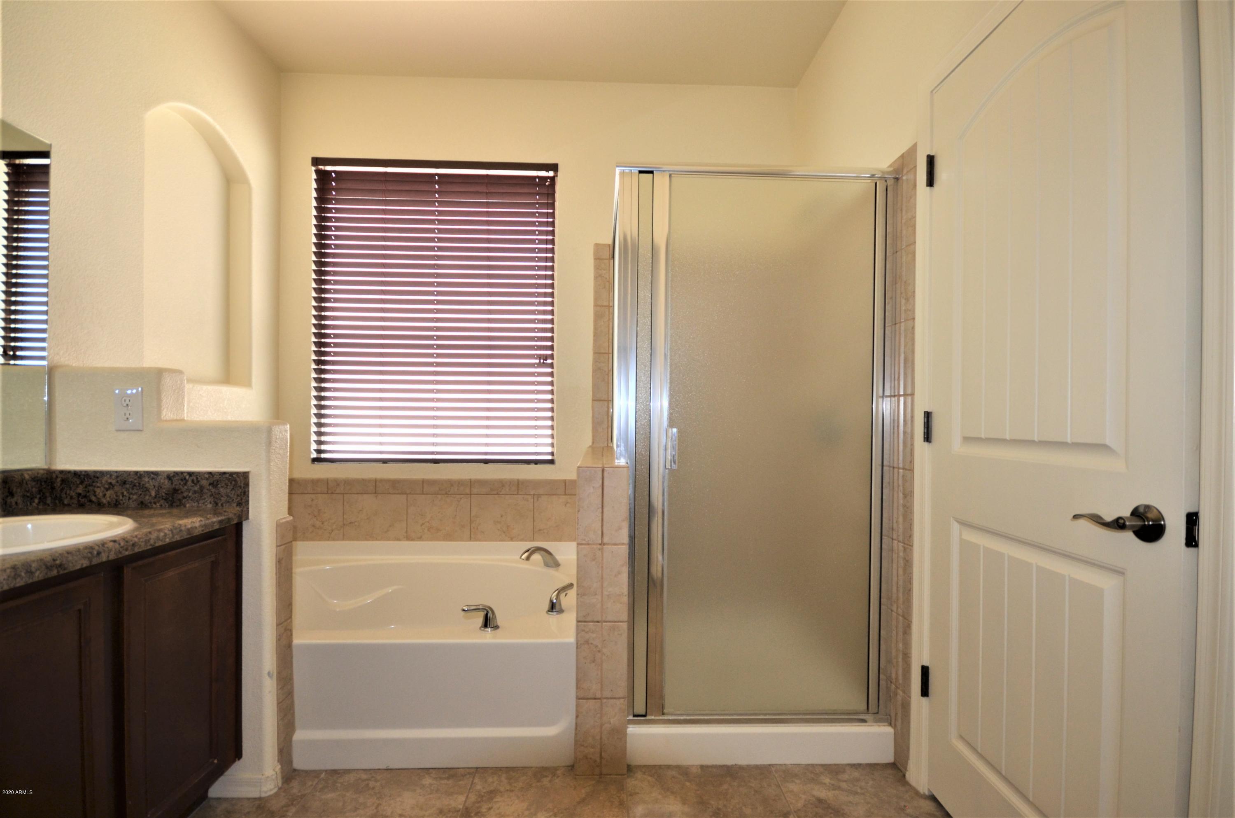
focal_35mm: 15
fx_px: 513
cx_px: 618
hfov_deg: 100.5
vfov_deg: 77.1
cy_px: 409
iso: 400
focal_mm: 10
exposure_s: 1/60
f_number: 4
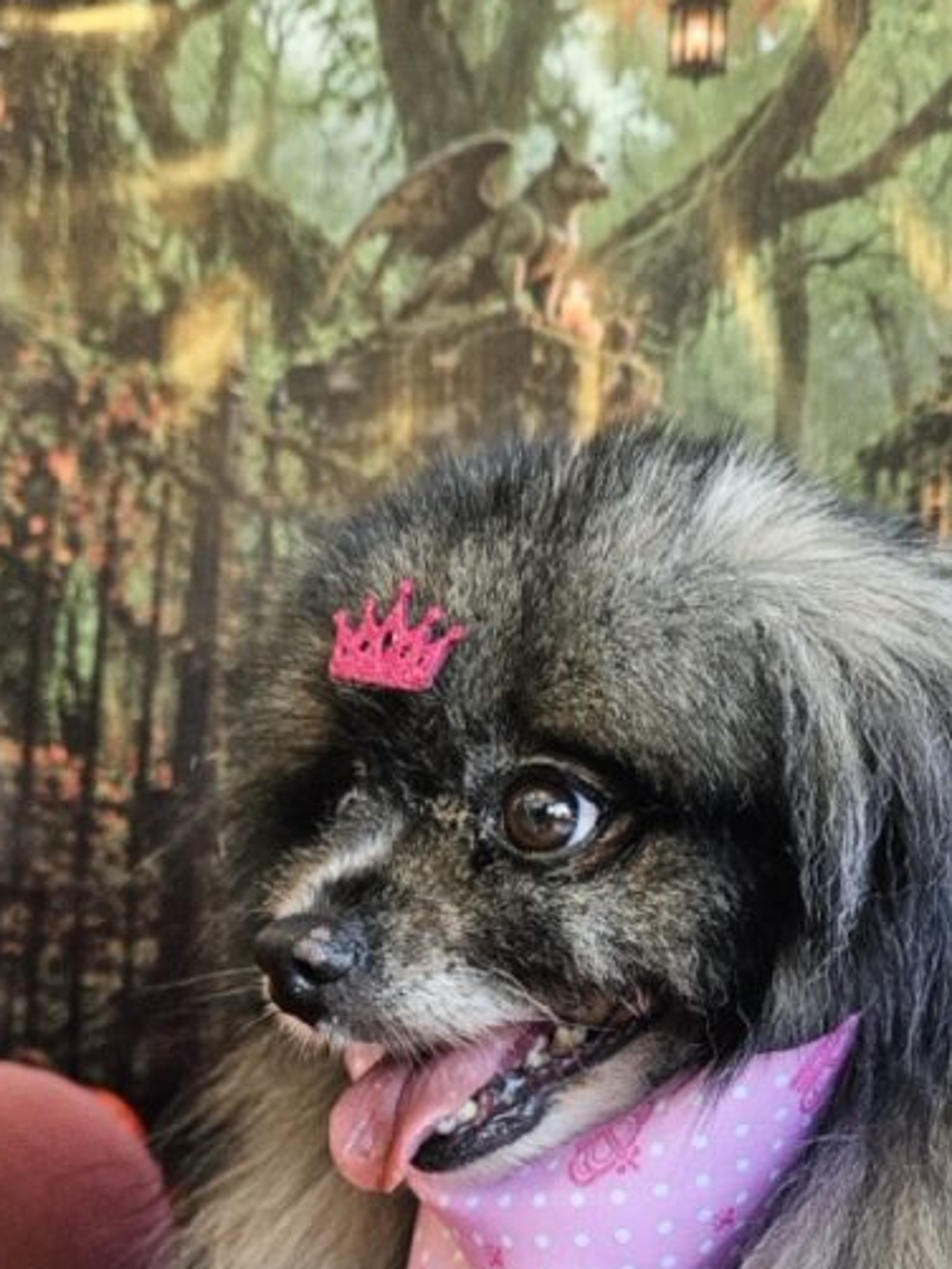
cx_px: 615
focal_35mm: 47
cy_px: 1023
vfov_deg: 38.8
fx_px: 1723
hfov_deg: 30.7
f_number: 1.8
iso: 500
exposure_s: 1/240
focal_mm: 5.4
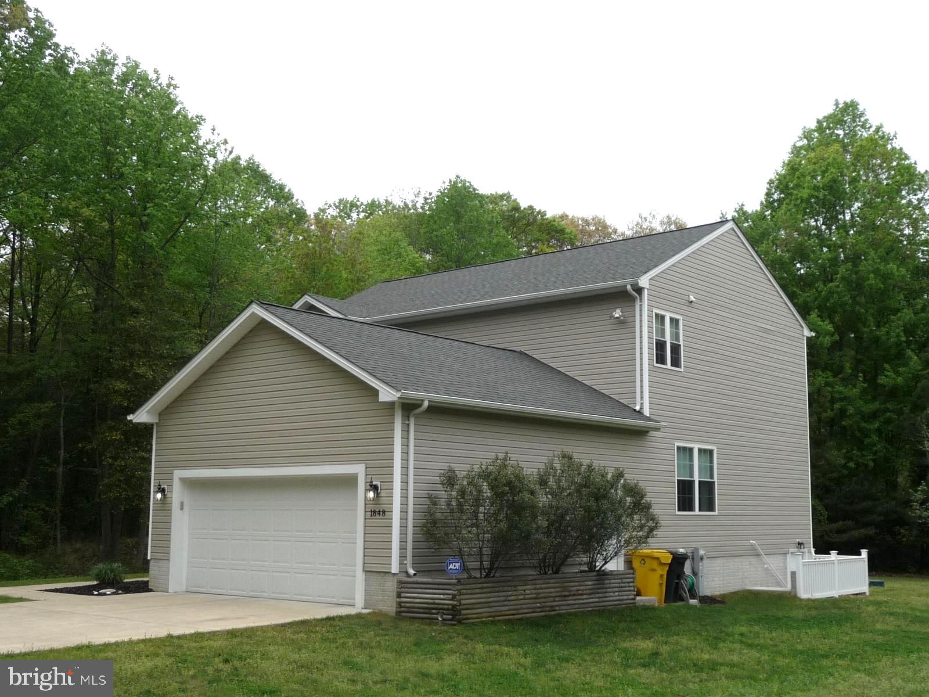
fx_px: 1100
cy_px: 348
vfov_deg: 35.1
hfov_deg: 45.8
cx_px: 464
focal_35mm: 41
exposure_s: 1/640
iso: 100
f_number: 3.3
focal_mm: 4.7
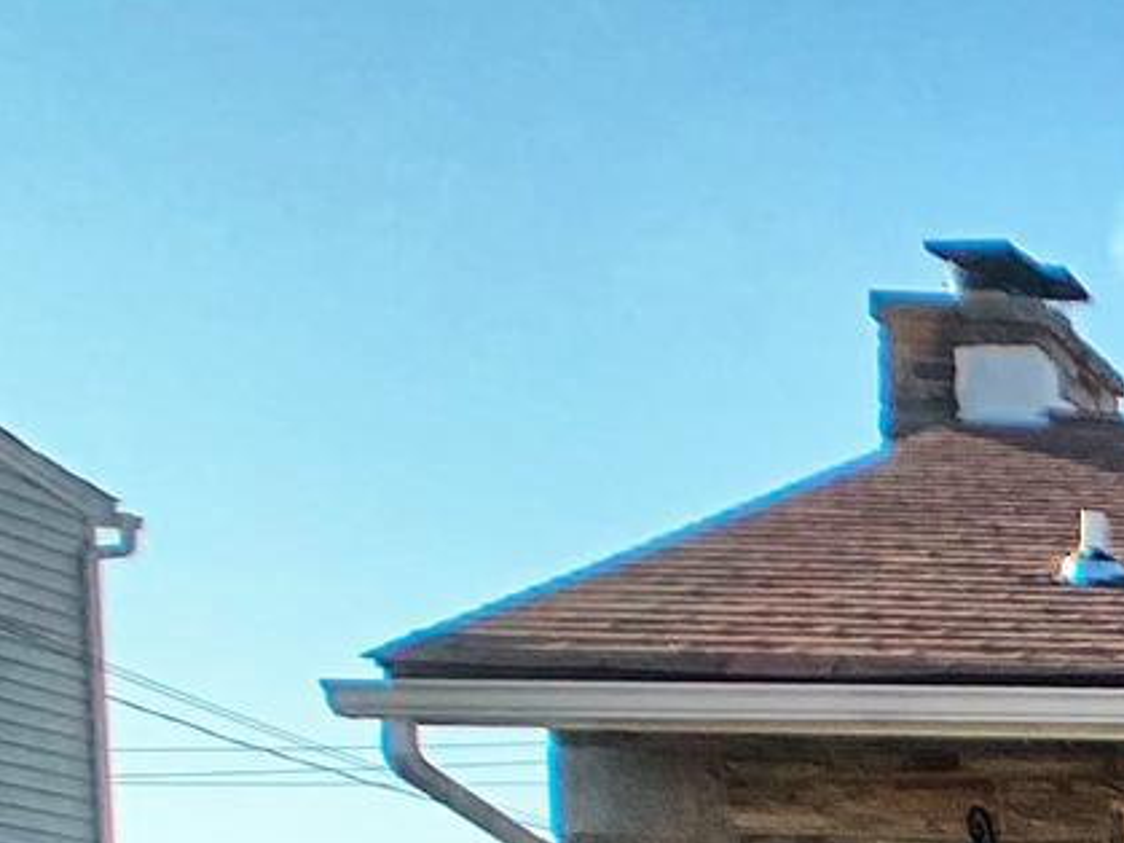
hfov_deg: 12.9
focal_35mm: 127
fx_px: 4123
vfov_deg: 10.9
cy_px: 1495
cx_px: 2444
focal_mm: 4.3
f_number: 1.8
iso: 25
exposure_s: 1/829
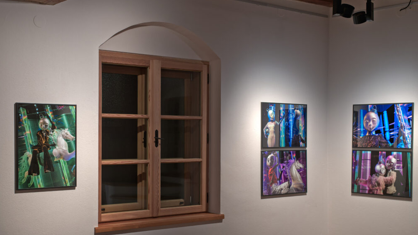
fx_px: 543
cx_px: 209
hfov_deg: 42.1
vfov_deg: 24.4
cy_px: 121
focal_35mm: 49
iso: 800
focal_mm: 55
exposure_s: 1/40
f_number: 5.6
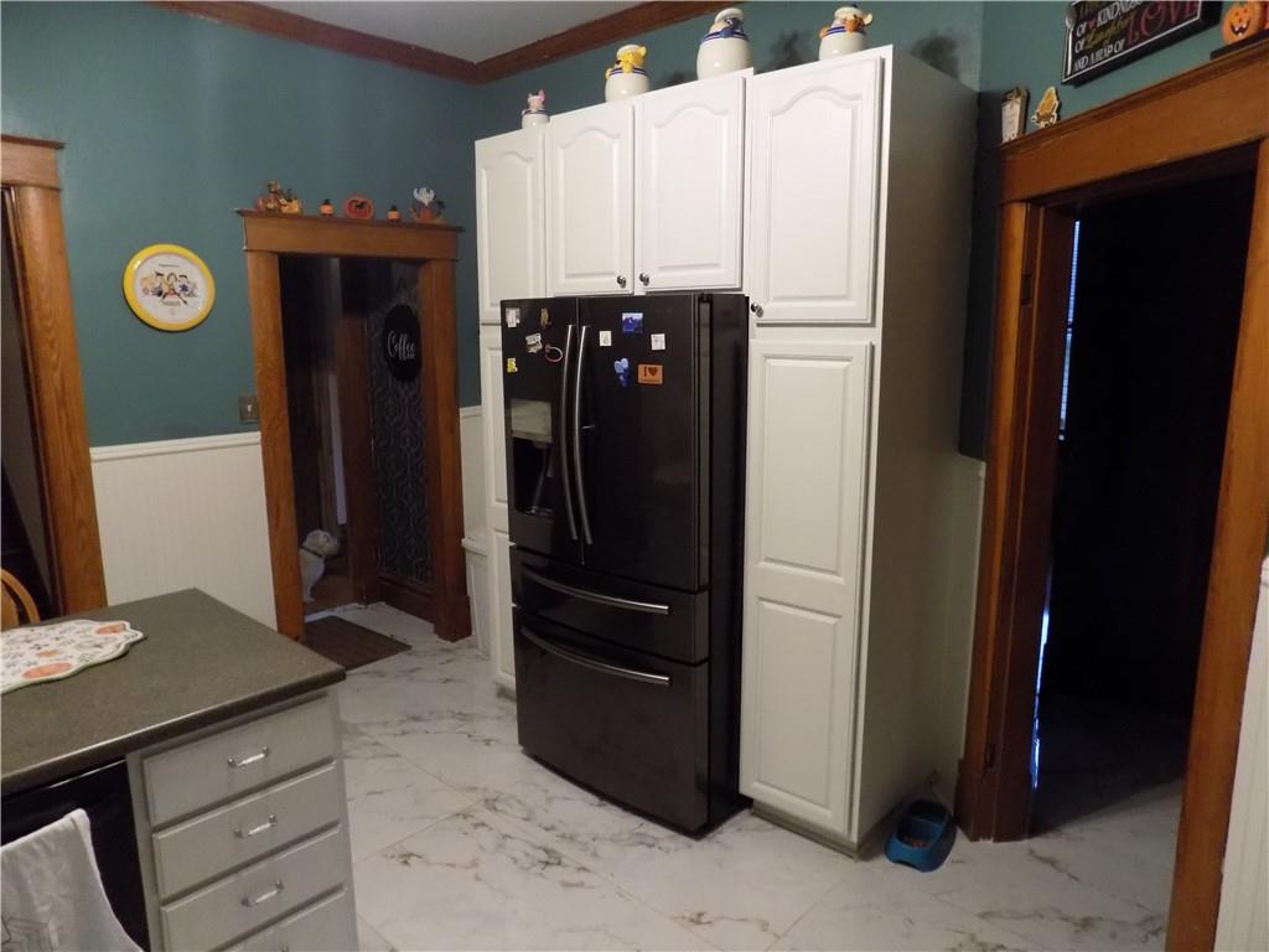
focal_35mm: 23
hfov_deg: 73.9
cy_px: 476
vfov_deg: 58.9
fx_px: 843
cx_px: 634
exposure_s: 1/25
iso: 400
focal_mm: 4
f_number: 3.1
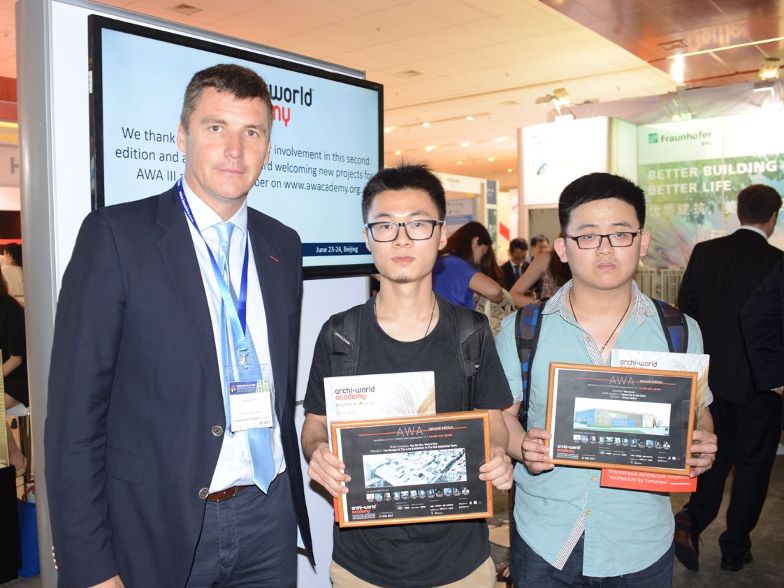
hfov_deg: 53.9
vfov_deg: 41.8
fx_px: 770
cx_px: 364
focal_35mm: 34
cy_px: 296
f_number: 5
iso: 1000
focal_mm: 31
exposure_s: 1/60
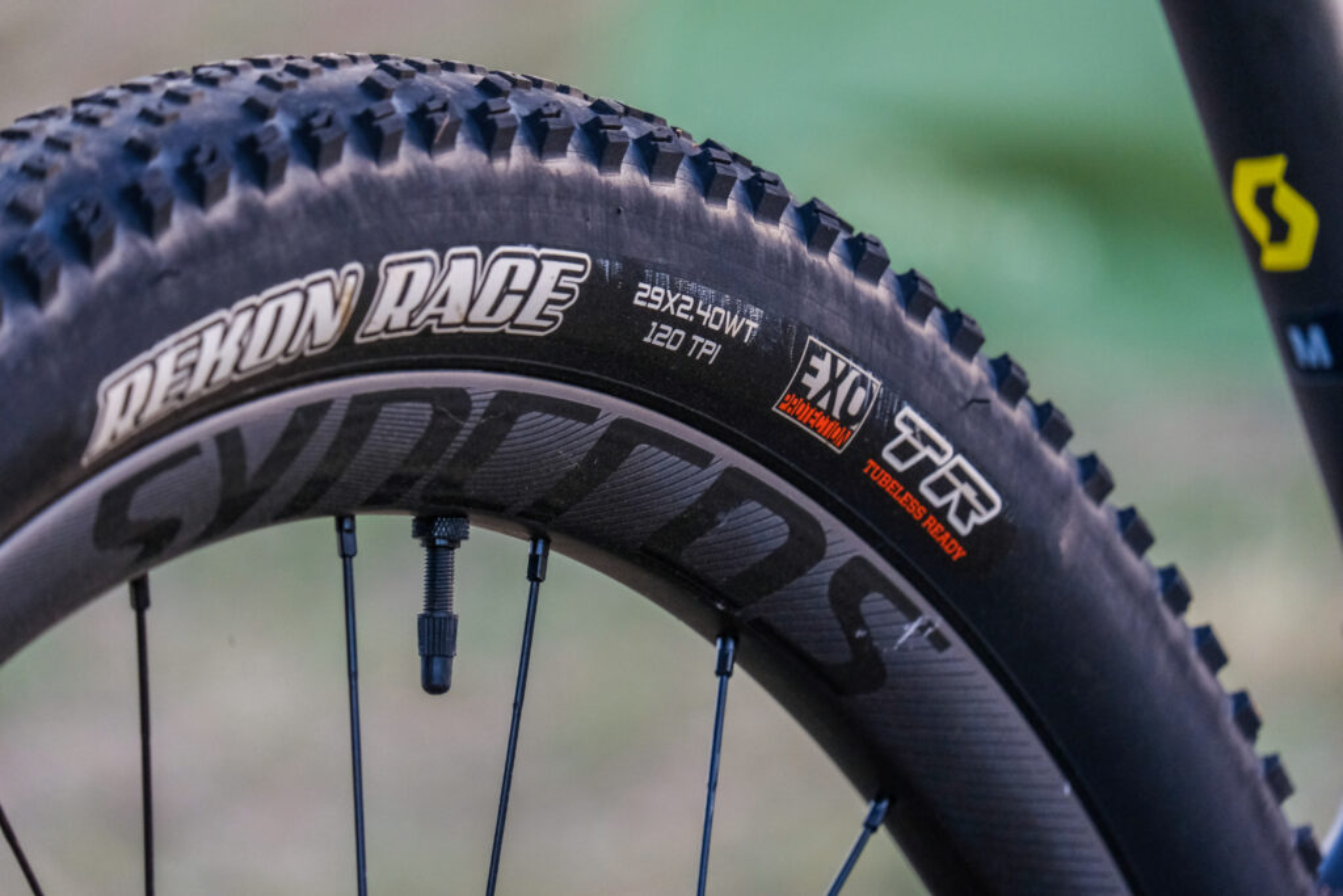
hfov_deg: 6.0
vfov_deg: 4.0
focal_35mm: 345
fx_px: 12871
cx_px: 672
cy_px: 448
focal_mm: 230
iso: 1600
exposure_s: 1/125
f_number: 6.7
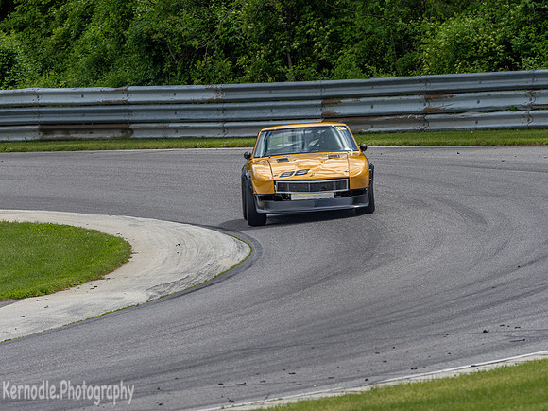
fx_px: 9514
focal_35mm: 601
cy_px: 206
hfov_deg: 3.3
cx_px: 274
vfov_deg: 2.5
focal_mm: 300
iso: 64
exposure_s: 1/250
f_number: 8
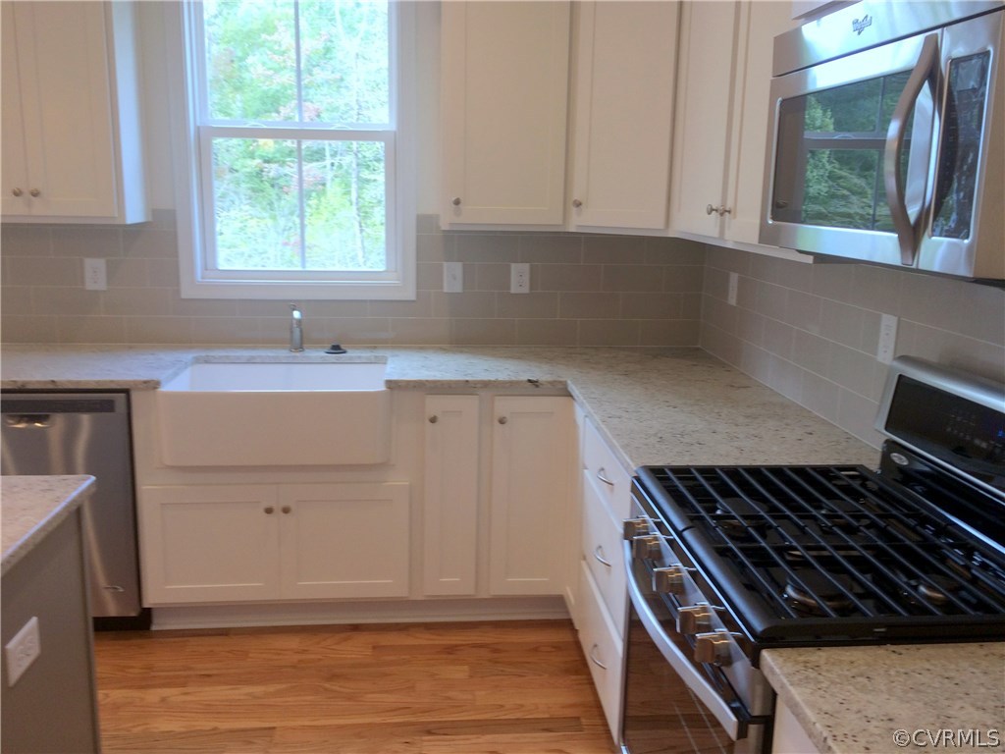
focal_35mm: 29
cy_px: 377
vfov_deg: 48.2
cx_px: 502
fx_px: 842
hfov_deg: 61.7
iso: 40
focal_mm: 4.15
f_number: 2.2
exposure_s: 1/40
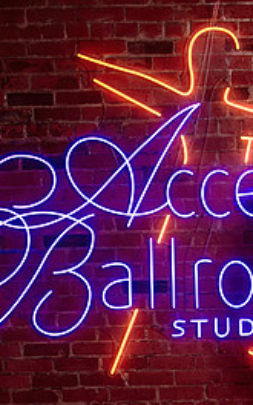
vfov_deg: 24.5
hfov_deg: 15.0
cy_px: 272
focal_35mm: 84
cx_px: 304
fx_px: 927
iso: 500
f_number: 3.2
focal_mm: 33
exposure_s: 1/200
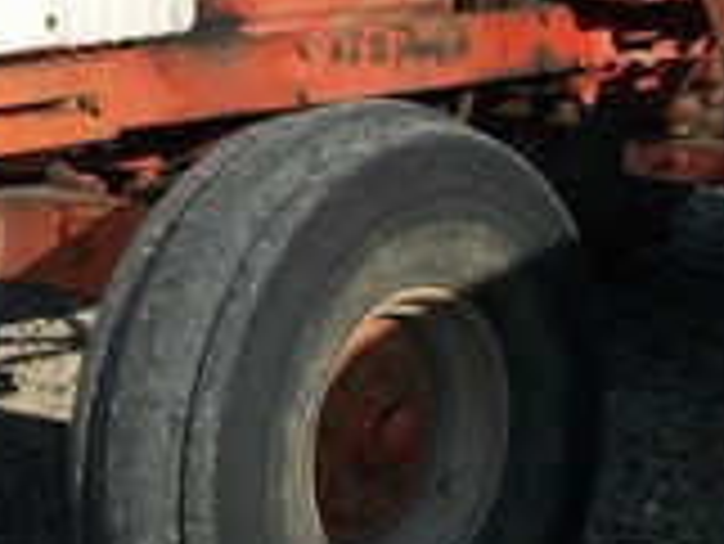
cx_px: 436
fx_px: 2826
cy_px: -166
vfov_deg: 10.7
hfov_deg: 14.6
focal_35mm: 135
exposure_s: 1/160
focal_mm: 7.1
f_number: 9.9
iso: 80
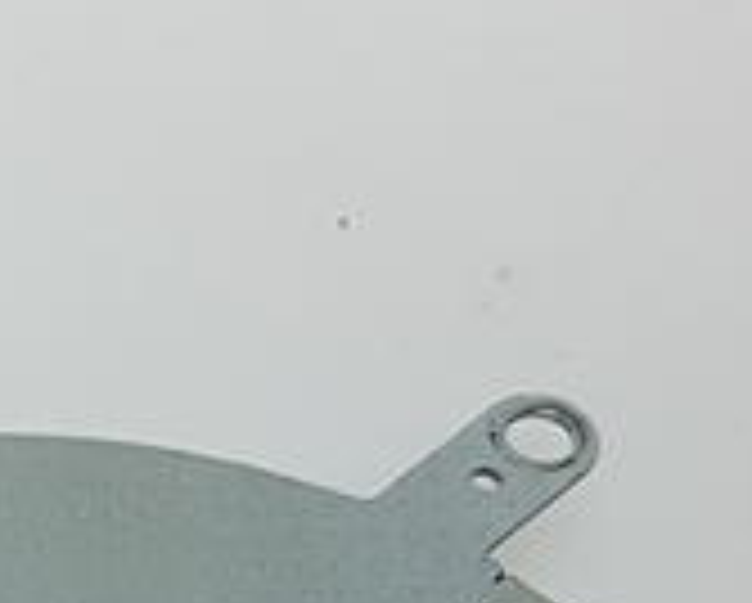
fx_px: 3409
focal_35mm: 153
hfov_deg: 11.7
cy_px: 922
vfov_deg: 9.8
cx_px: -563
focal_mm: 4.2
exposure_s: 1/100
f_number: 1.7
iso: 40
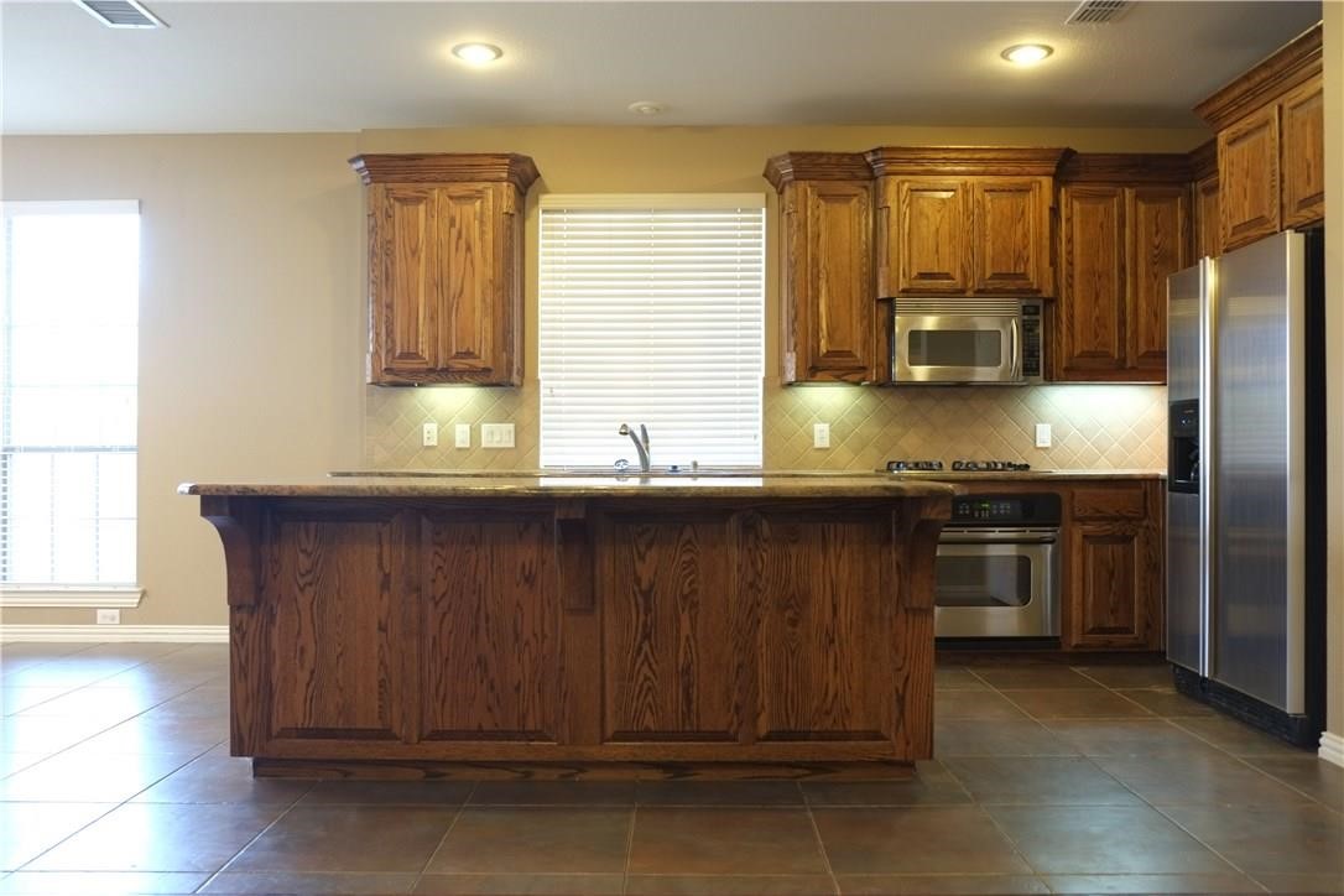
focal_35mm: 27
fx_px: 1008
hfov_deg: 67.4
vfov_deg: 47.9
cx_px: 672
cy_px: 448
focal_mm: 18
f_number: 2.8
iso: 200
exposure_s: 1/8.5
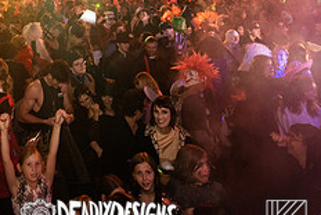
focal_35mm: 35
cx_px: 51
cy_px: -13
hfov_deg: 50.1
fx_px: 312
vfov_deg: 33.7
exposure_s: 1/30
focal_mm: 14
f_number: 3.5
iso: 2000
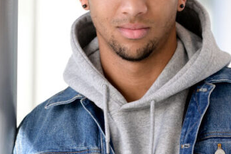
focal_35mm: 423
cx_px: 123
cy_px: 2
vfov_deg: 3.2
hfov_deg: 4.9
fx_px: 2712
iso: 400
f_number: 4.5
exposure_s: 1/250
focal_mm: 175
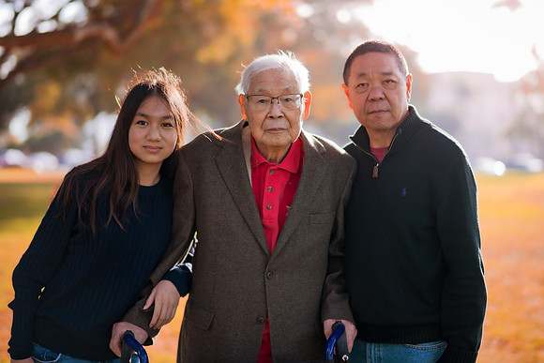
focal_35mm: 58
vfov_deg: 23.4
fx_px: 877
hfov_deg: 34.5
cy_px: 182
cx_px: 272
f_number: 1.4
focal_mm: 58
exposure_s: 1/1000
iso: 80
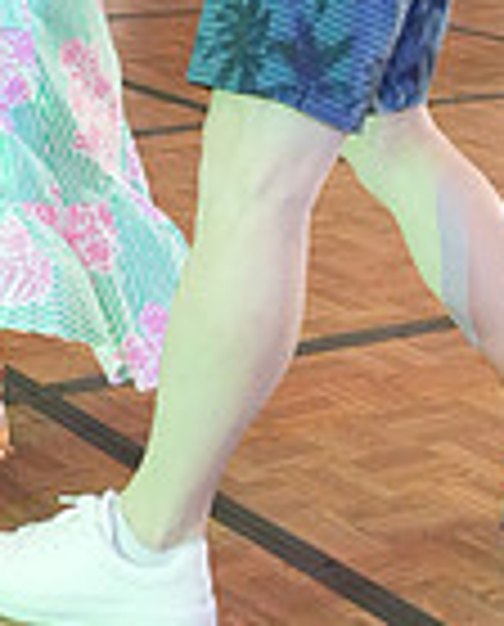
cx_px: 70
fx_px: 2321
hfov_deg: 12.3
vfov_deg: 14.7
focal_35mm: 125
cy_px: -194
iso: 12800
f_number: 4
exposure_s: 1/400
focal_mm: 32
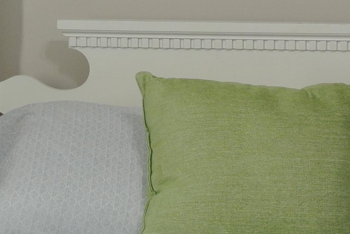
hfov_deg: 17.6
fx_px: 1129
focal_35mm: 116
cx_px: 197
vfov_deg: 11.8
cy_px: 15
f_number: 3.8
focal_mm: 12.2
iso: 400
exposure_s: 1/50
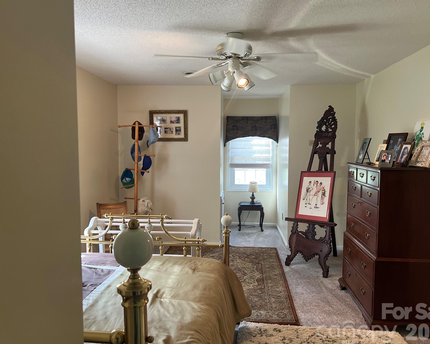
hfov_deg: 62.2
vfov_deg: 51.5
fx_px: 356
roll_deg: -0.8
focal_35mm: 28
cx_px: 218
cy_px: 171
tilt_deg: -4.2
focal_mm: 5.7
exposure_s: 1/120
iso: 125
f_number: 1.5
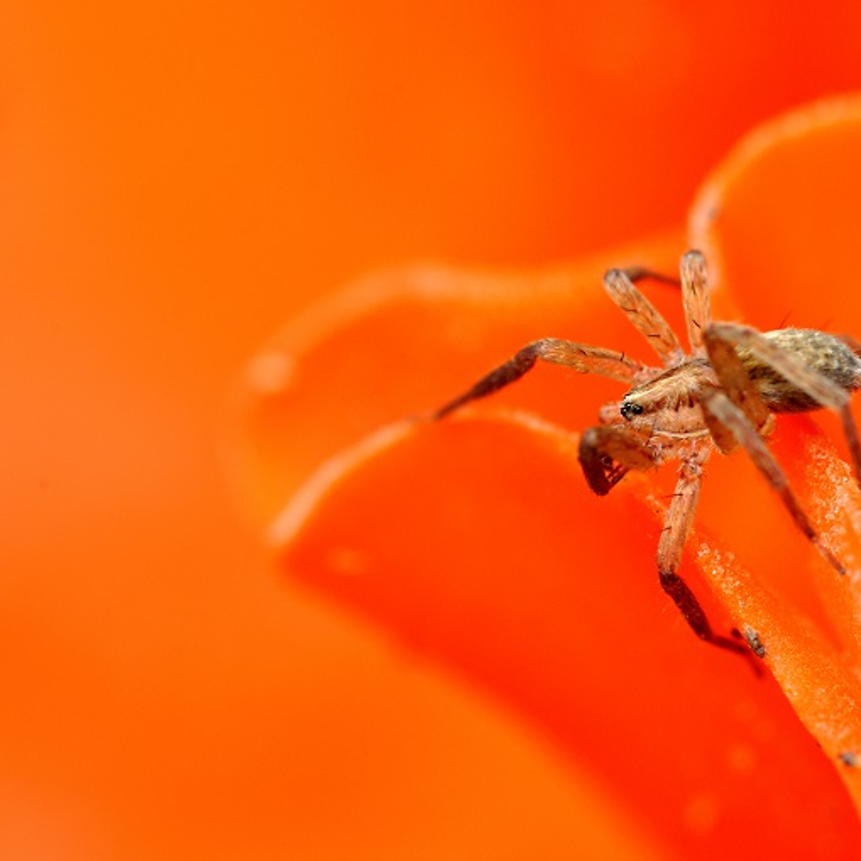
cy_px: 429
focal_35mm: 203
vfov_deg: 8.6
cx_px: 567
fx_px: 5702
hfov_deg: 8.6
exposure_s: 1/4
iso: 200
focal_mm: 105
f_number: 13
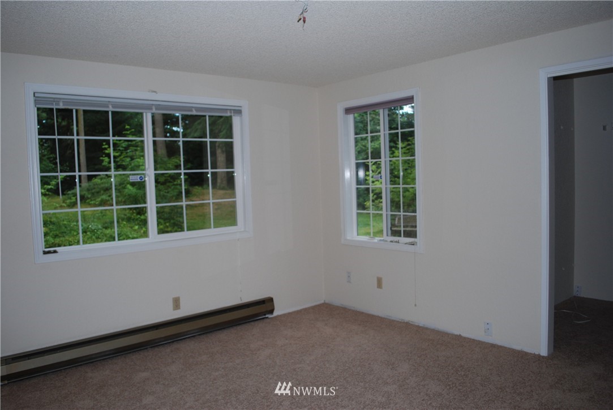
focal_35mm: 27
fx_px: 460
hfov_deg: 67.3
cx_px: 306
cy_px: 205
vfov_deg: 48.0
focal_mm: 18
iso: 200
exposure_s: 1/60
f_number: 3.5
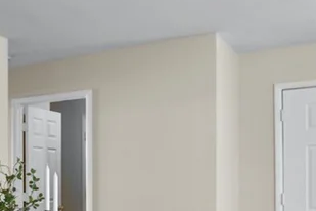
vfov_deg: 25.3
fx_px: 465
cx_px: -57
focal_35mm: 53
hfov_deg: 31.7
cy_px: 155
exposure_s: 1/2
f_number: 9
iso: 250
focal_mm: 16
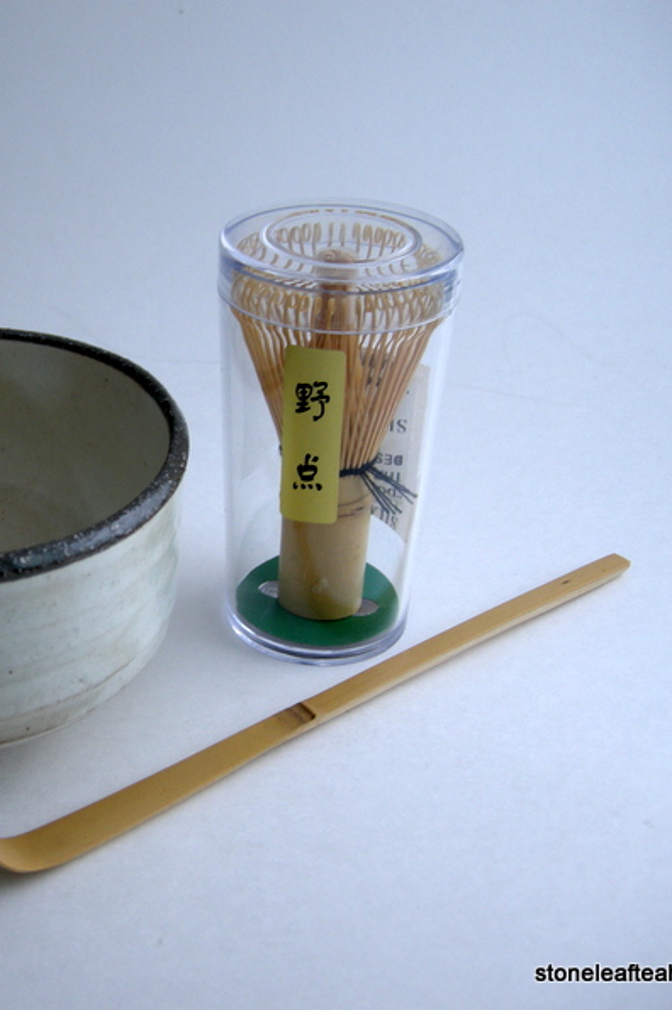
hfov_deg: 26.7
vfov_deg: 40.4
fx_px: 1373
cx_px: 90
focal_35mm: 49
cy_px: 505
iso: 64
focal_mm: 7.5
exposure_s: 1/69.2
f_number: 2.7
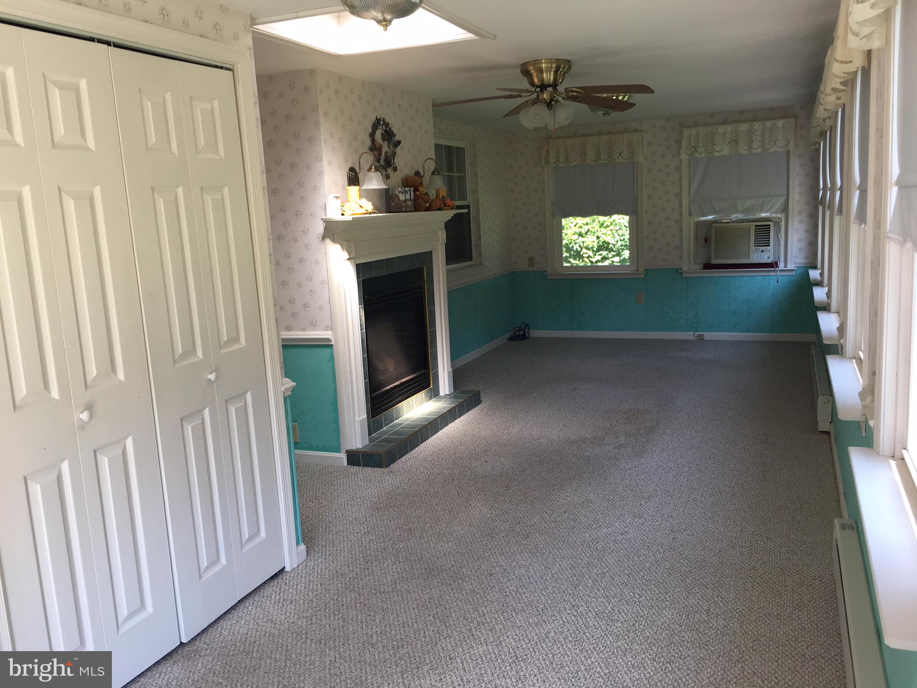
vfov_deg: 48.2
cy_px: 344
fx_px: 768
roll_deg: +3.0
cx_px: 458
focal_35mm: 29
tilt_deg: -9.5
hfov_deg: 61.7
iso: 25
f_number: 2.2
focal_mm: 4.15
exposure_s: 1/60
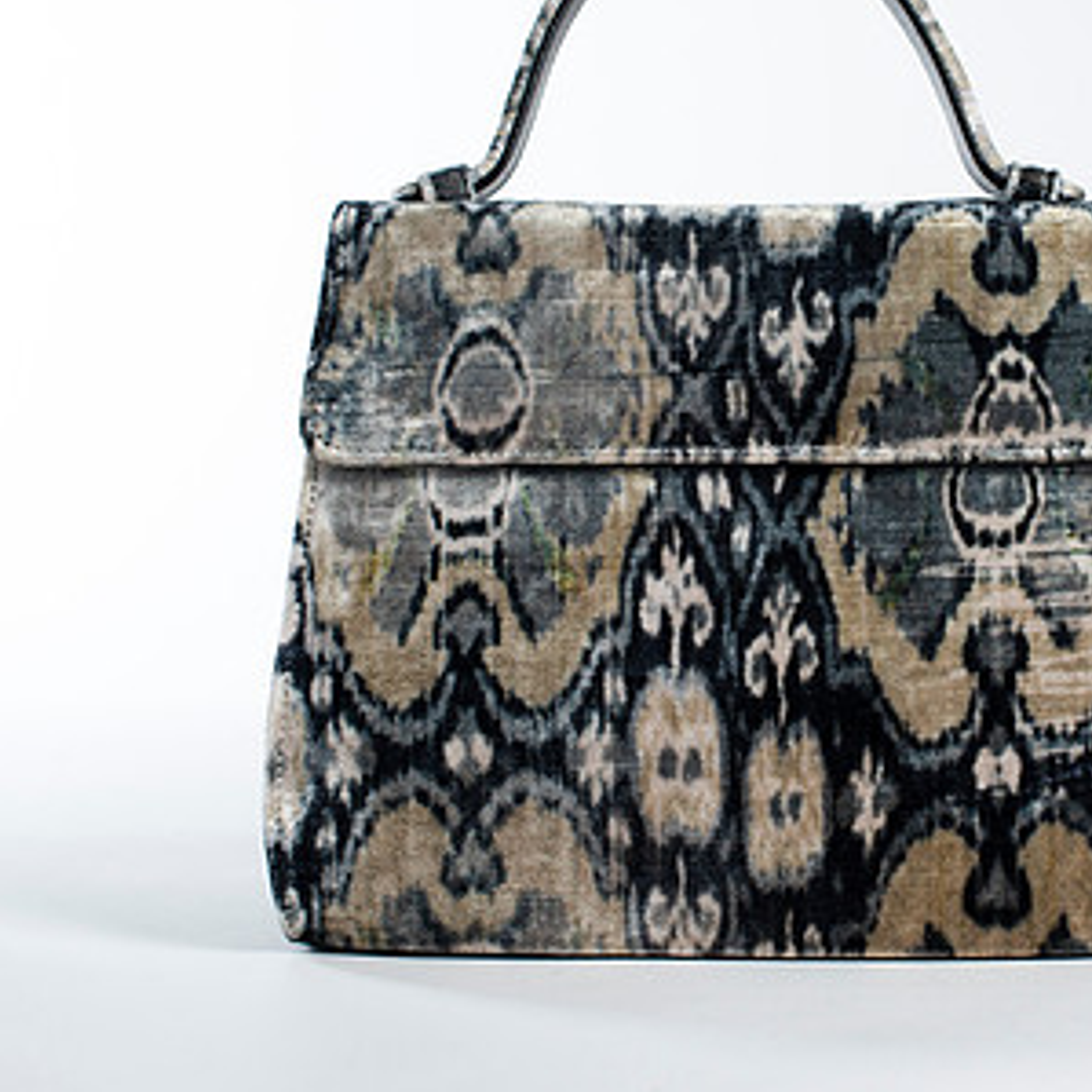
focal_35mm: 83
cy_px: 433
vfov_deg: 20.9
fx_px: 2962
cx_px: 785
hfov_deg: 20.8
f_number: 6.3
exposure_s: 1/200
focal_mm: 50
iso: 200
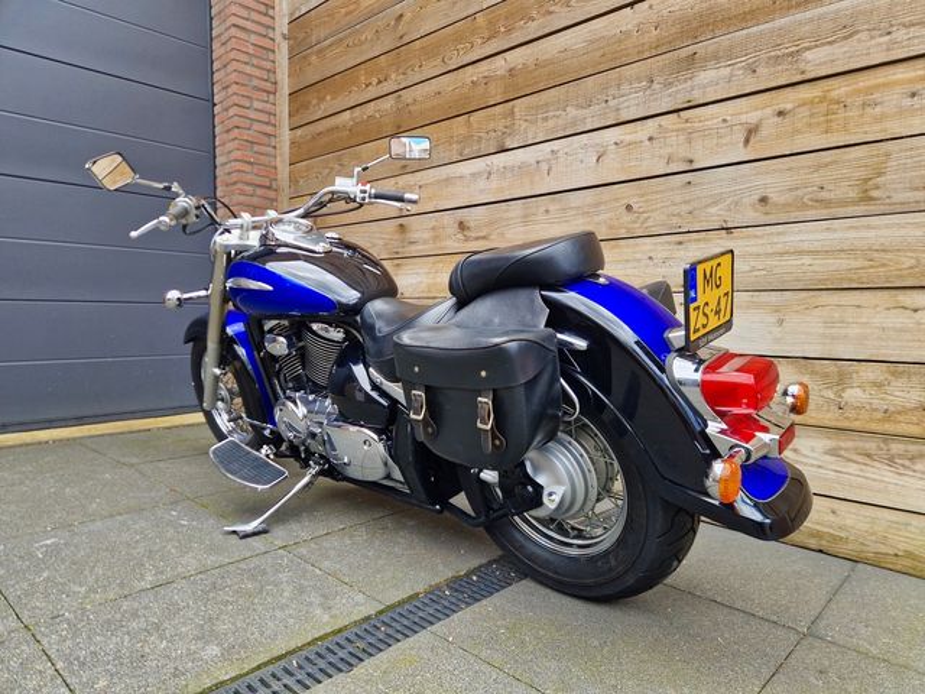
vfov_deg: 58.9
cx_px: 462
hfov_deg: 73.9
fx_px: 615
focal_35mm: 23
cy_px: 347
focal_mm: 5.4
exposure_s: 1/180
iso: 50
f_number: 1.8
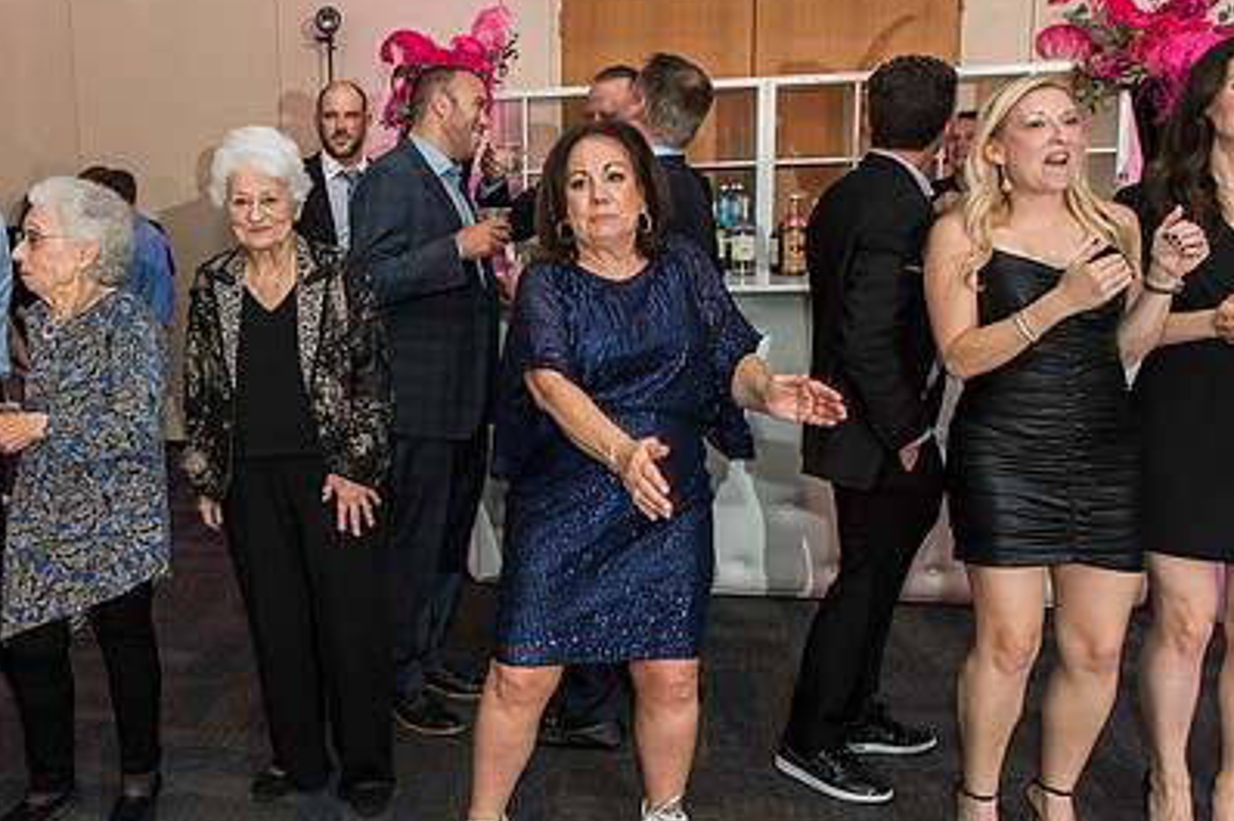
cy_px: 380
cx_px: 353
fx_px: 1199
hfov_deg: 52.7
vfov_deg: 37.8
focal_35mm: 35
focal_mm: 24
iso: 1000
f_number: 4
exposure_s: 1/100
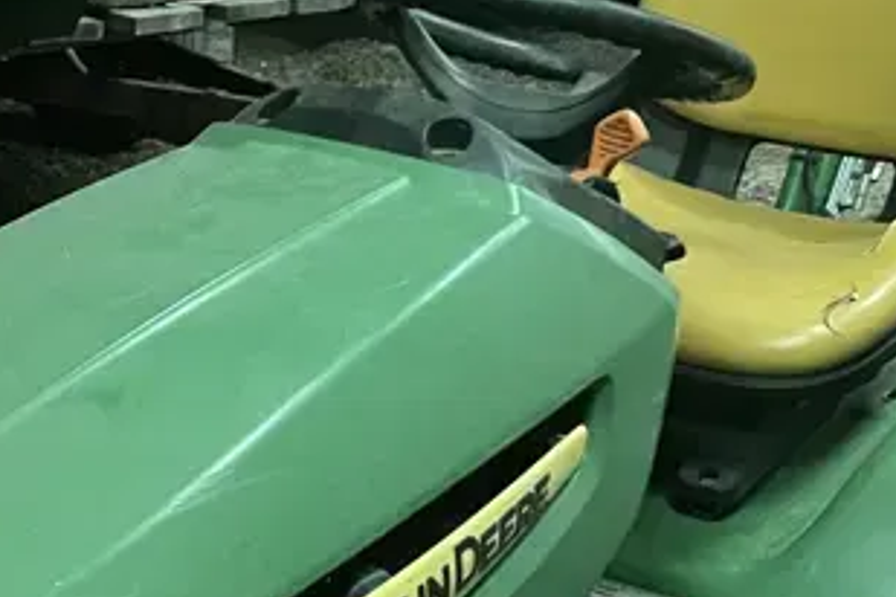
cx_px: 270
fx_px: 2091
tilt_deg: -28.8
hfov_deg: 24.0
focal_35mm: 84
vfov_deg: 15.4
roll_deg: -3.7
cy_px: 791
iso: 1000
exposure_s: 1/30
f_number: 1.6
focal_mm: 4.2
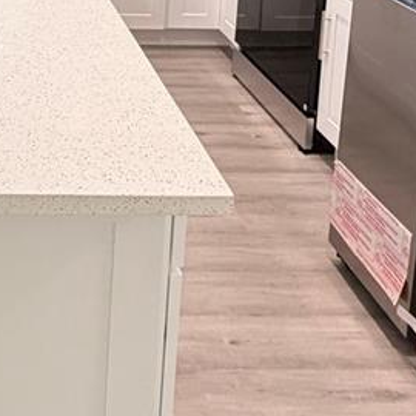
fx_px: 748
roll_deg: -1.7
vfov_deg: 26.4
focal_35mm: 55
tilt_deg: -8.7
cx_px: -18
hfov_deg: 28.7
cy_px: -126
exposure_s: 1/60
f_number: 2.2
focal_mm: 2.22
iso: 400
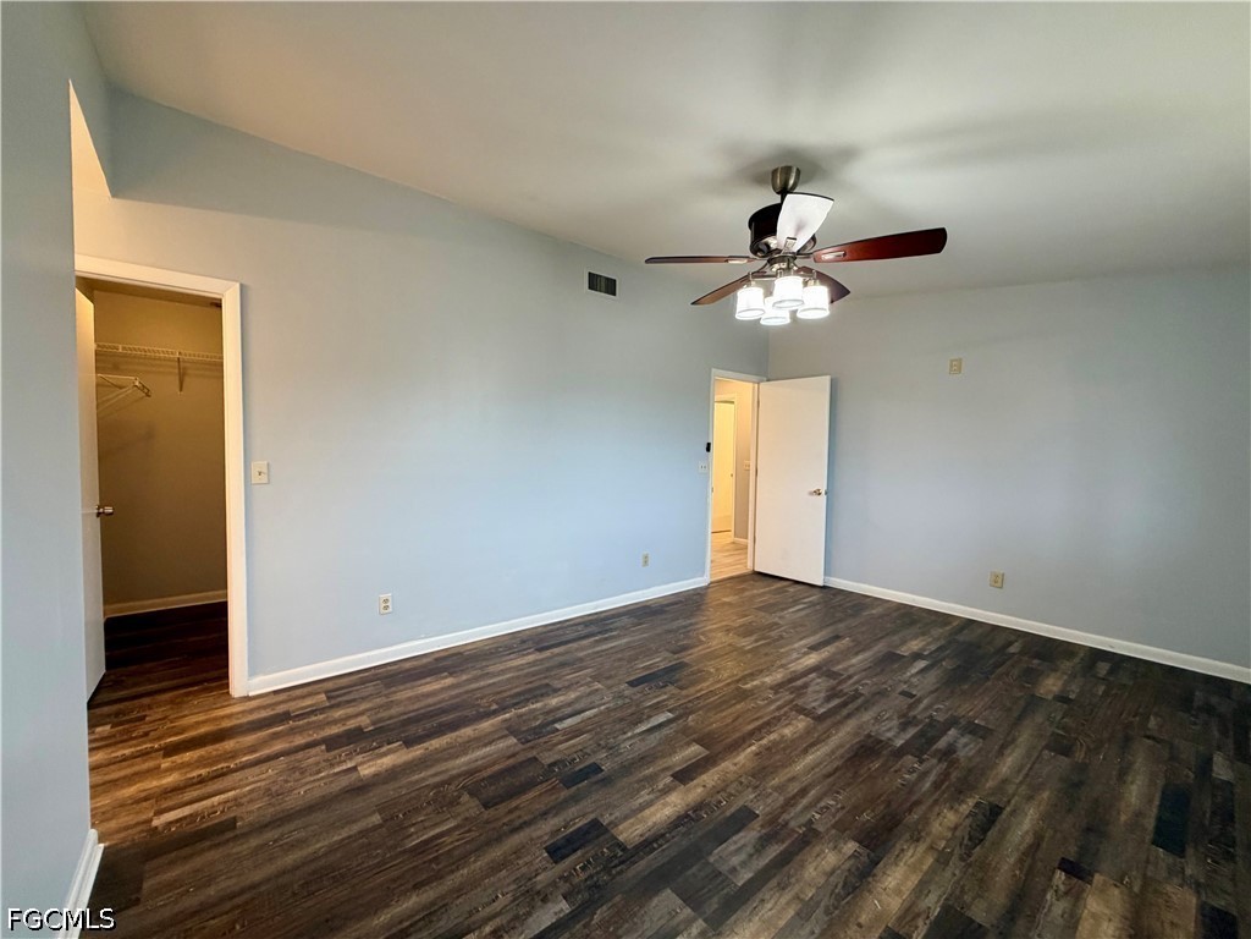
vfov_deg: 85.7
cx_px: 626
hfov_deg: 102.1
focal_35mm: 14
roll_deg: -0.8
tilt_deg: -2.5
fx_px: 506
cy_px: 470
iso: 200
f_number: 2.2
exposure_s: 1/60
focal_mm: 2.22
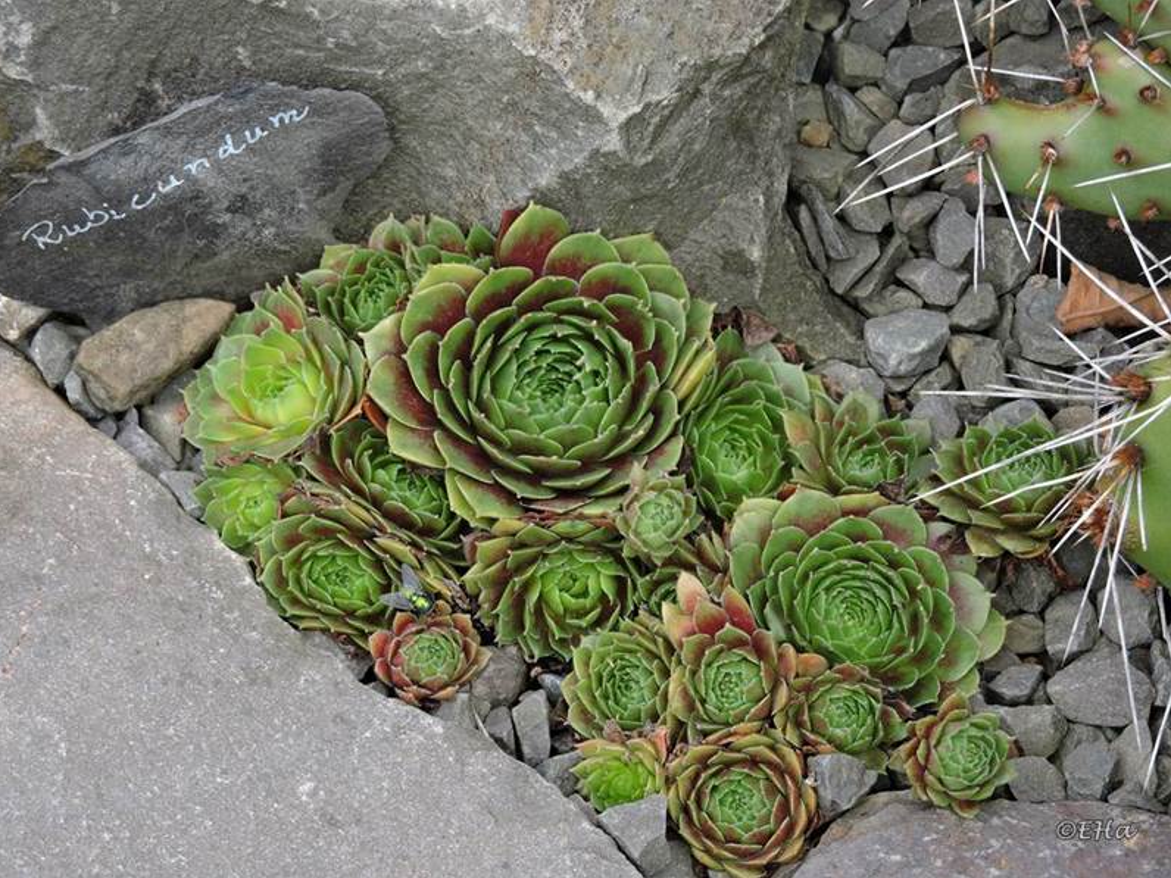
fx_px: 6799
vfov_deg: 7.4
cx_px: 584
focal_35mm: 201
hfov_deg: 9.8
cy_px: 440
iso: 100
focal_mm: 35.8
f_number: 5.3
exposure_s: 1/80
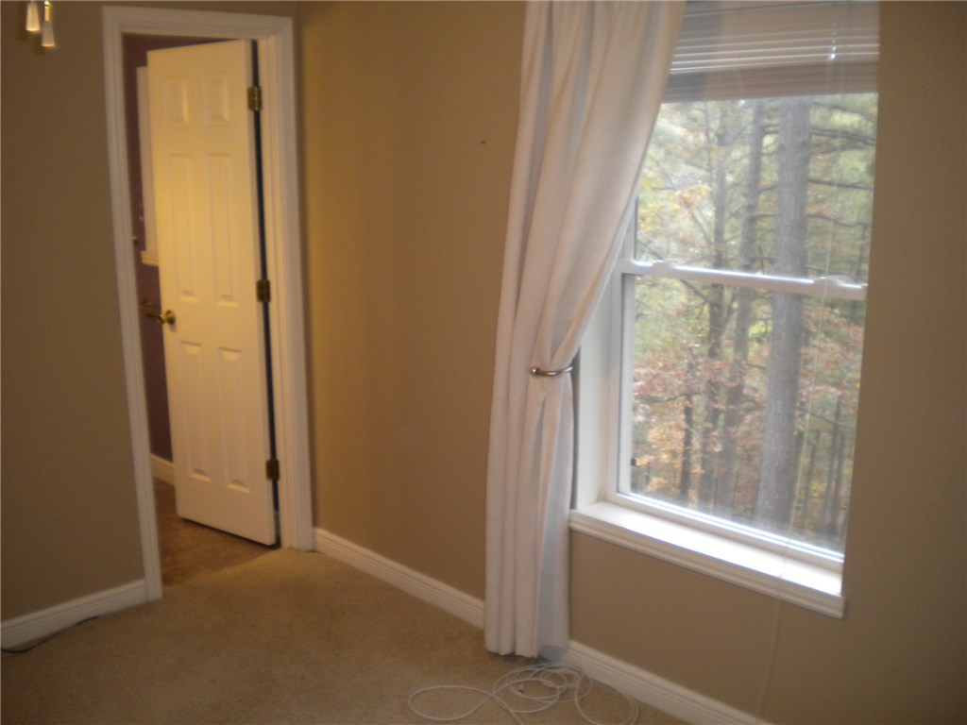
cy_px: 362
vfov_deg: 40.7
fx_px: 978
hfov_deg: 52.6
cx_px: 484
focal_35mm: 35
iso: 199
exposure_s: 1/57
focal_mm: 6.3
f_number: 3.1
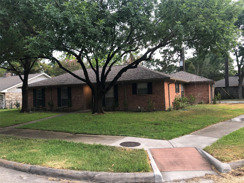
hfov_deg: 63.4
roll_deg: +1.5
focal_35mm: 28
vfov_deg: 49.7
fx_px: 197
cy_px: 92
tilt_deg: +1.9
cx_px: 122
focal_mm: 3.99
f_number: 1.8
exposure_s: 1/30
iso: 32
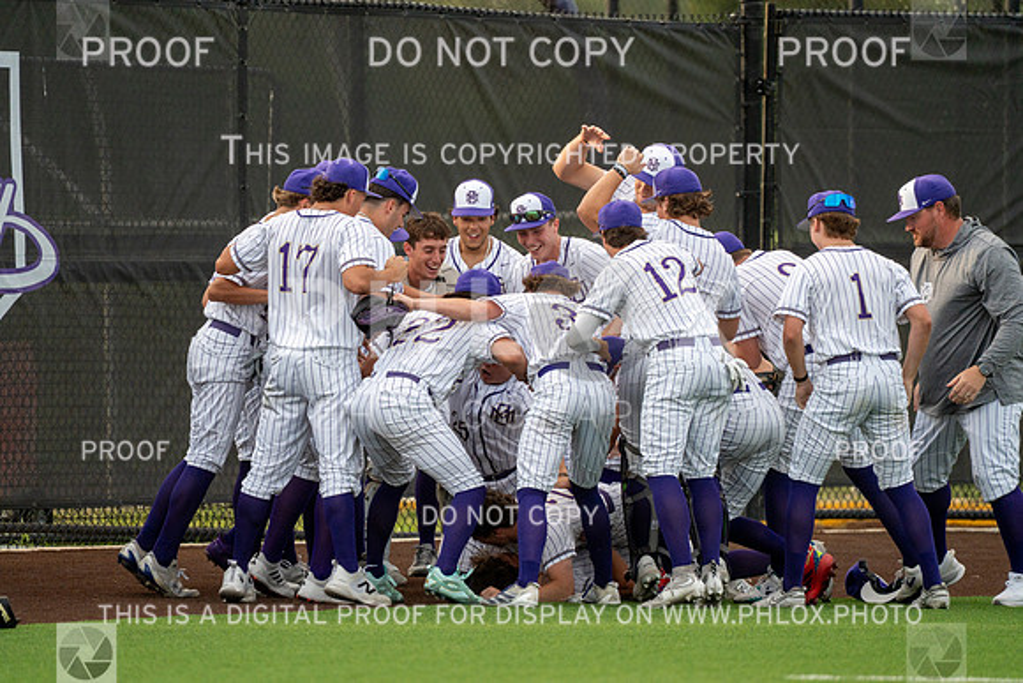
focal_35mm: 600
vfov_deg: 2.3
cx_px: 512
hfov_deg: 3.4
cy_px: 342
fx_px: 17053
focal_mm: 600
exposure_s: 1/1250
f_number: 6.3
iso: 800
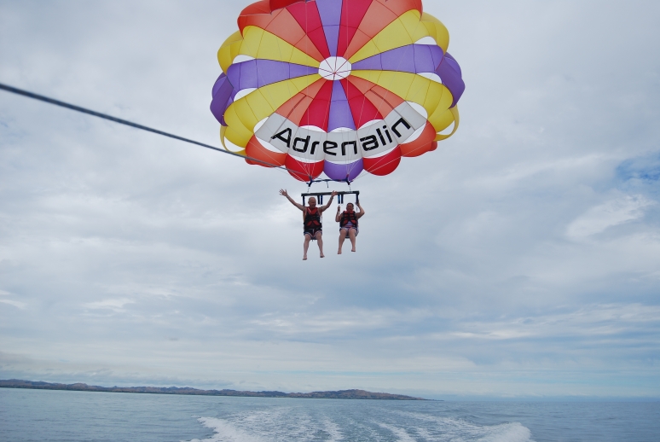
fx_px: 551
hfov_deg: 61.9
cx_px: 330
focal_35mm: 30
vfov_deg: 43.7
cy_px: 221
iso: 100
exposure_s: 1/1250
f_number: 4.5
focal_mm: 20
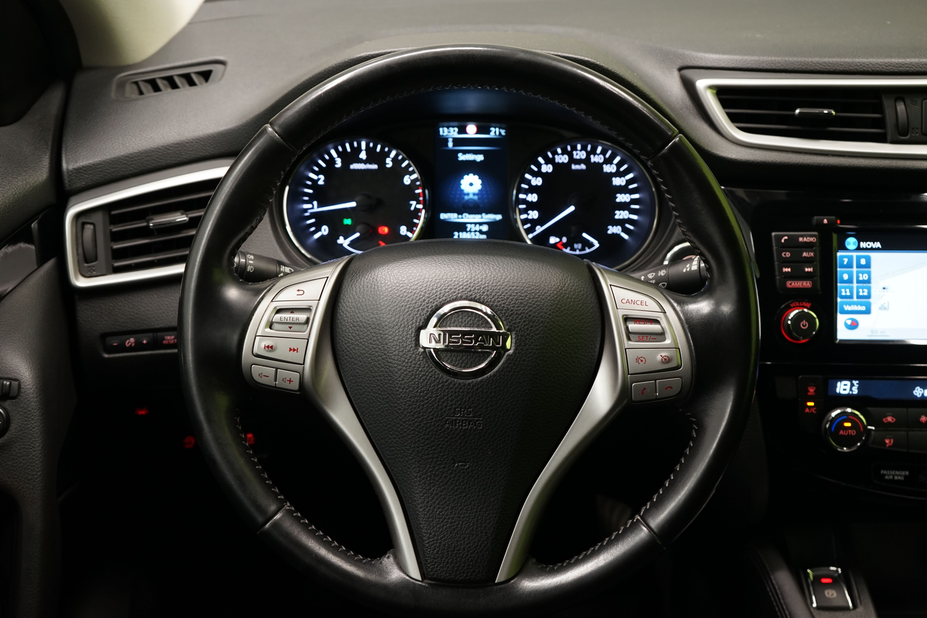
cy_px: 309
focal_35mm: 38
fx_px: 978
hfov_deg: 50.7
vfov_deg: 35.1
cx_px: 464
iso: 1250
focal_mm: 38
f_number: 5.6
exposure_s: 1/25
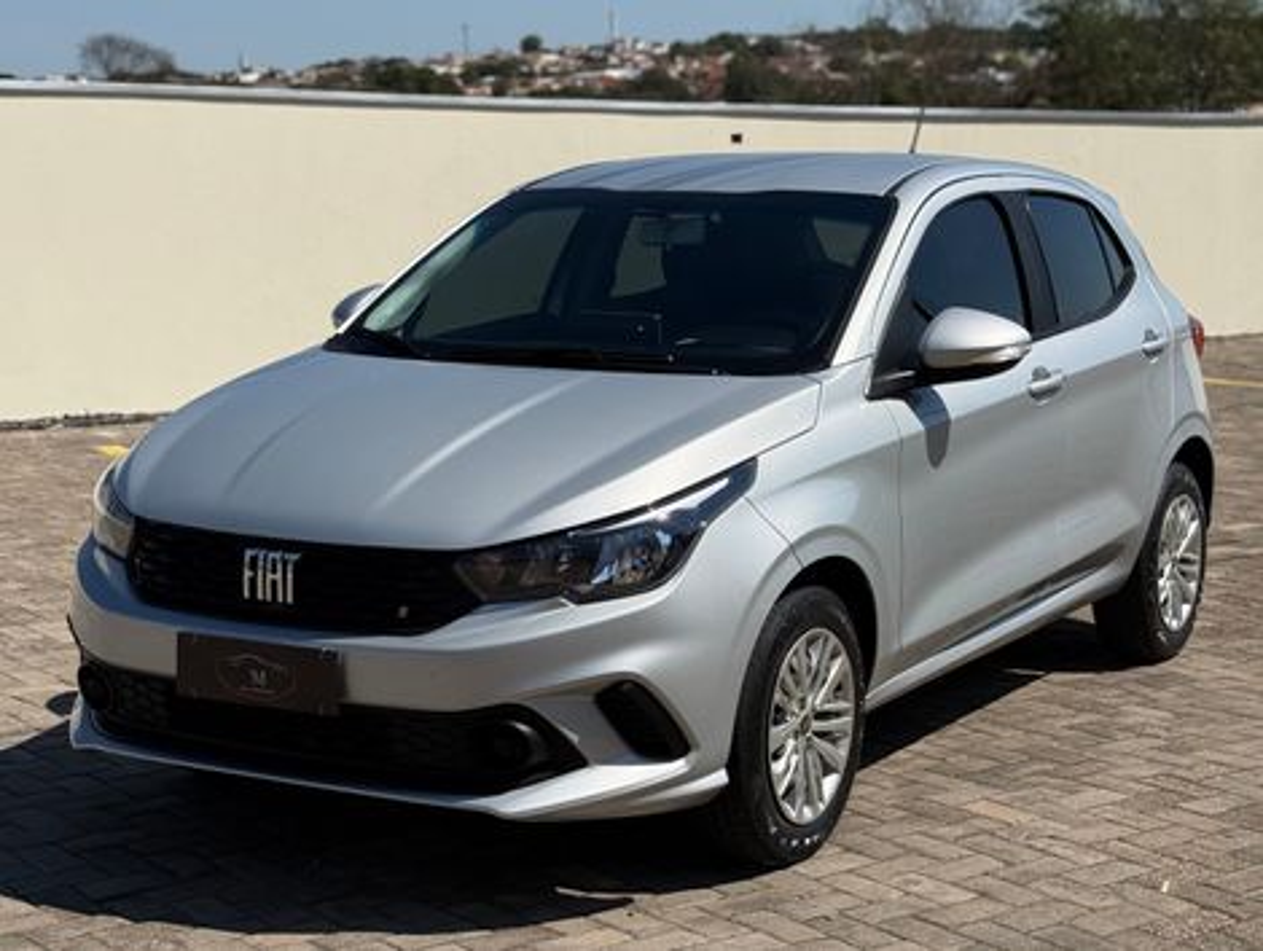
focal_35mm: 48
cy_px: 476
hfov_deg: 39.6
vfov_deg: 30.3
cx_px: 632
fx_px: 1754
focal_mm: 6.76
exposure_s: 1/8772
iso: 64
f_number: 1.78
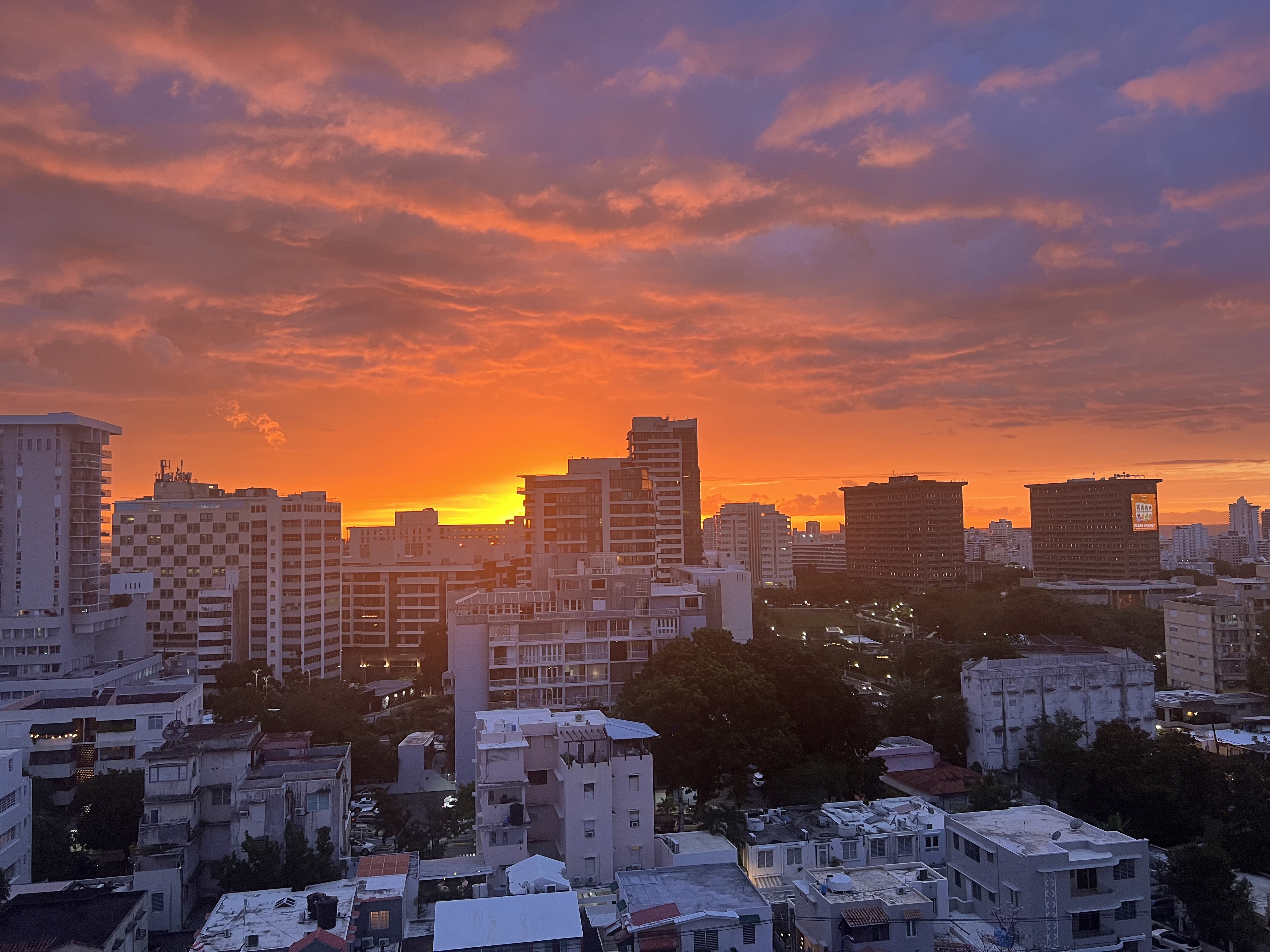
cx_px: 635
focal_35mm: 26
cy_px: 476
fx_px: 954
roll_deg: +1.4
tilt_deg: +2.8
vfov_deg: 53.1
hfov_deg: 67.3
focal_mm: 5.7
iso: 125
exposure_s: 1/89
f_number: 1.5
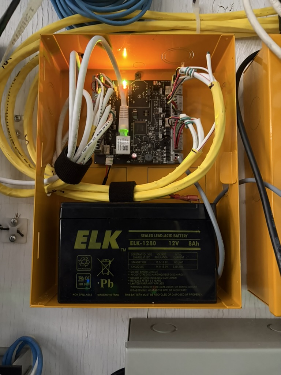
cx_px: 140
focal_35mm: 26
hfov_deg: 53.1
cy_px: 188
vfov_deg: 67.3
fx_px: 281
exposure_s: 1/30
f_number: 1.6
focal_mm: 5.96
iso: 800
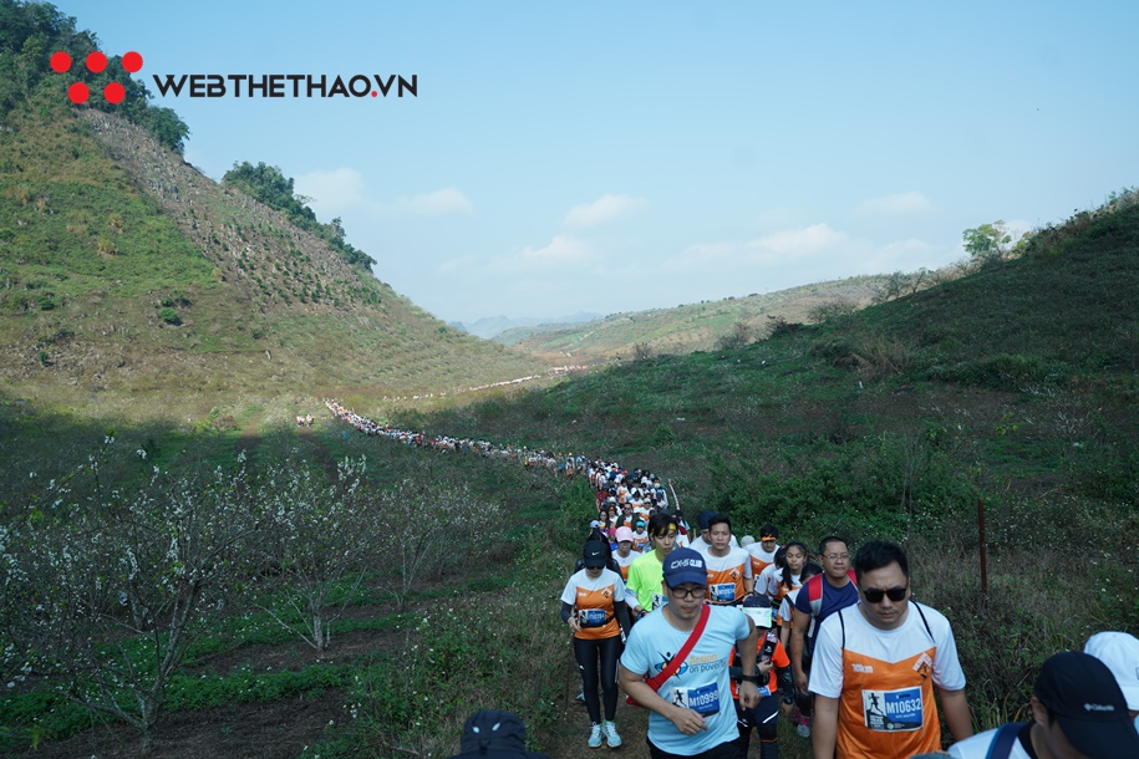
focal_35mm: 31
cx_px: 570
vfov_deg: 42.3
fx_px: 981
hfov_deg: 60.3
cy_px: 380
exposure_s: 1/640
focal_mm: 31
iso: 125
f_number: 4
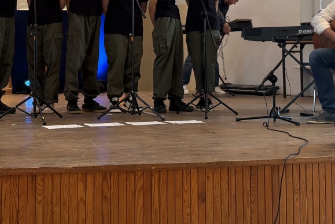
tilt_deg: +3.2
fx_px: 642
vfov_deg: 19.3
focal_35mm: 69
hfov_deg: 29.1
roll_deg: -0.1
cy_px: 11
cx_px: 115
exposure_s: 1/100
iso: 250
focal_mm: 6.76
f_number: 1.78
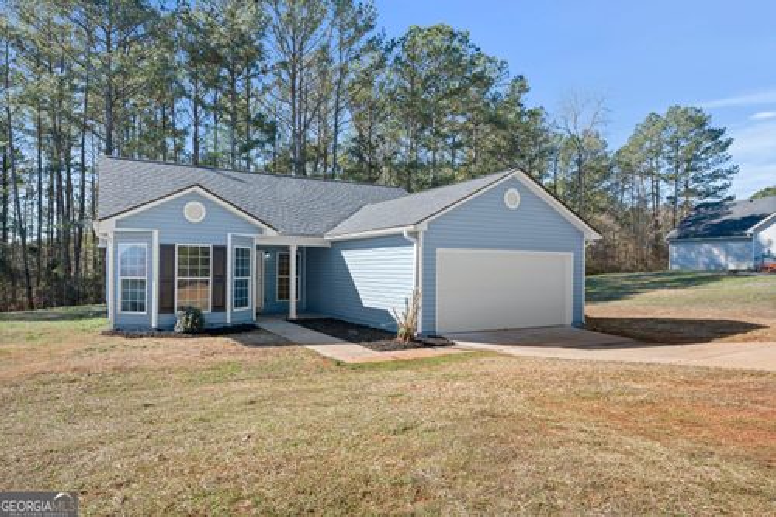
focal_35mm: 24
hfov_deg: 73.8
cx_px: 388
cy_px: 258
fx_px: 517
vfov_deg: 53.1
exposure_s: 1/160
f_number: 10
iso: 640
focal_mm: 24
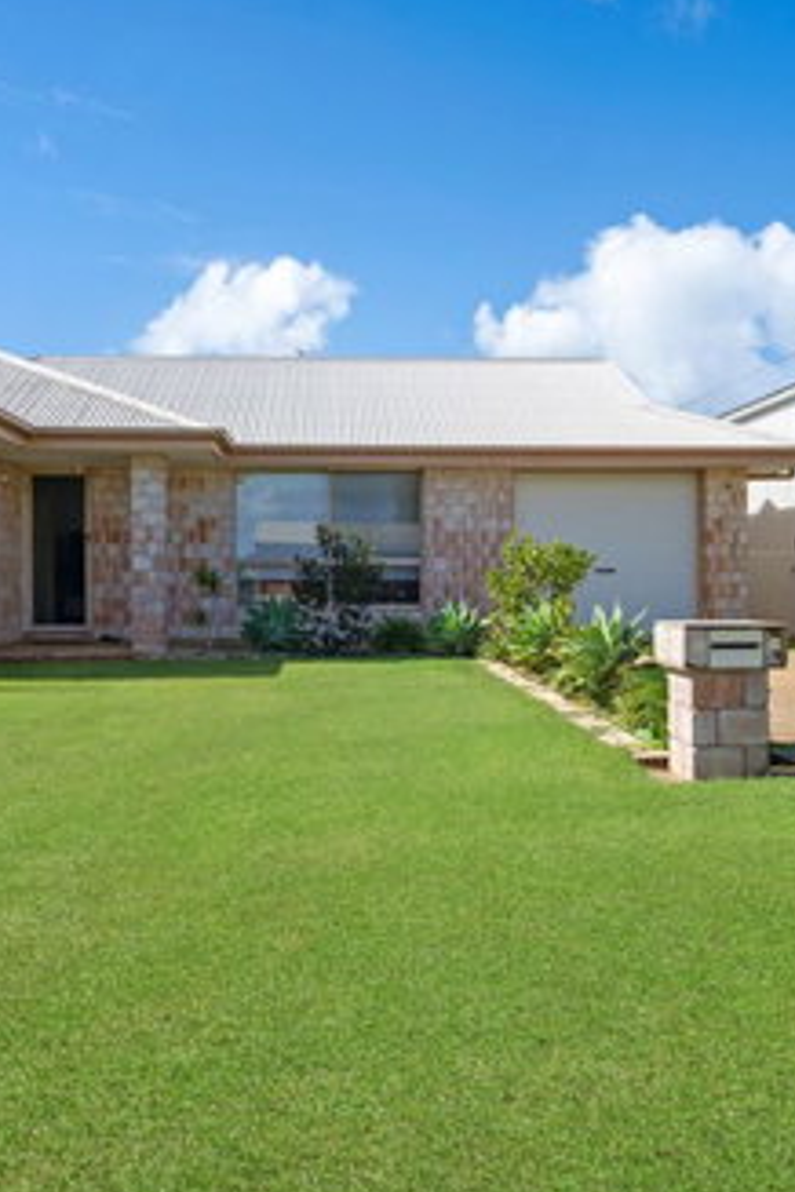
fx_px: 1093
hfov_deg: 39.8
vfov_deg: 57.2
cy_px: 616
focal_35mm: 33
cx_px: 321
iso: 100
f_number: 5
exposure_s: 1/640
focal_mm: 20
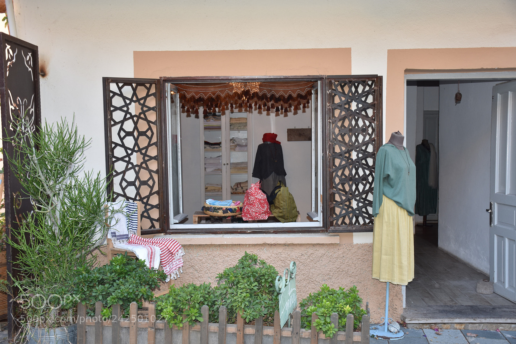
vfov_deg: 34.2
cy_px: 172
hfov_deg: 49.6
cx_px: 258
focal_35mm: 39
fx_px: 559
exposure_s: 1/60
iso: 200
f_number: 3.8
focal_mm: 26
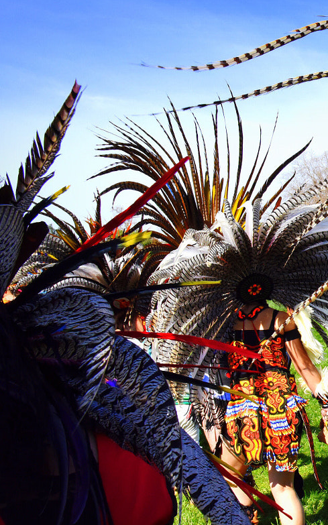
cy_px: 314
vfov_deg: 40.1
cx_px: 456
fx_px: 716
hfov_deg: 22.4
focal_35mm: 50
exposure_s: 1/800
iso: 1600
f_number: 14
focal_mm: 24
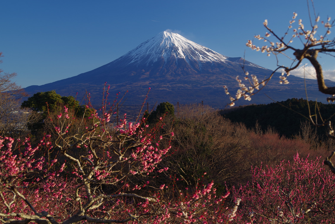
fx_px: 614
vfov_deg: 20.6
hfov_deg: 30.5
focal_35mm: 66
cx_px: 166
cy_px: 108
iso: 100
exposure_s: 1/100
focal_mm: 50
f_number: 5
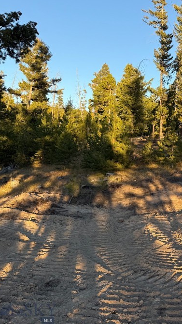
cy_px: 145
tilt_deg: +2.4
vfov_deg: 50.4
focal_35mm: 40
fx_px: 343
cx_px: 210
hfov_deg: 26.8
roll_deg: -3.6
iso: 80
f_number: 1.78
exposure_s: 1/735
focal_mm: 6.76
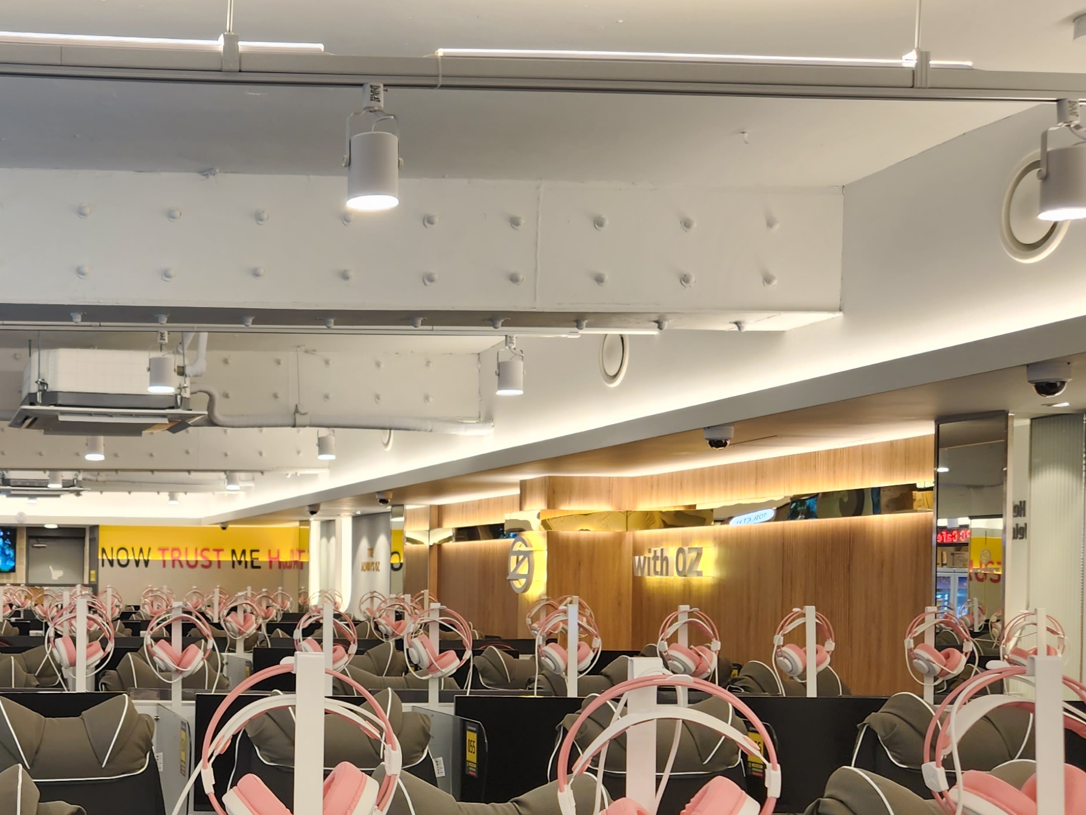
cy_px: 601
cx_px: 135
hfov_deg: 36.1
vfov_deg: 28.7
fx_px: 1569
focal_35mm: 50
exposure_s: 1/120
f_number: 1.8
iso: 64
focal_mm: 5.4
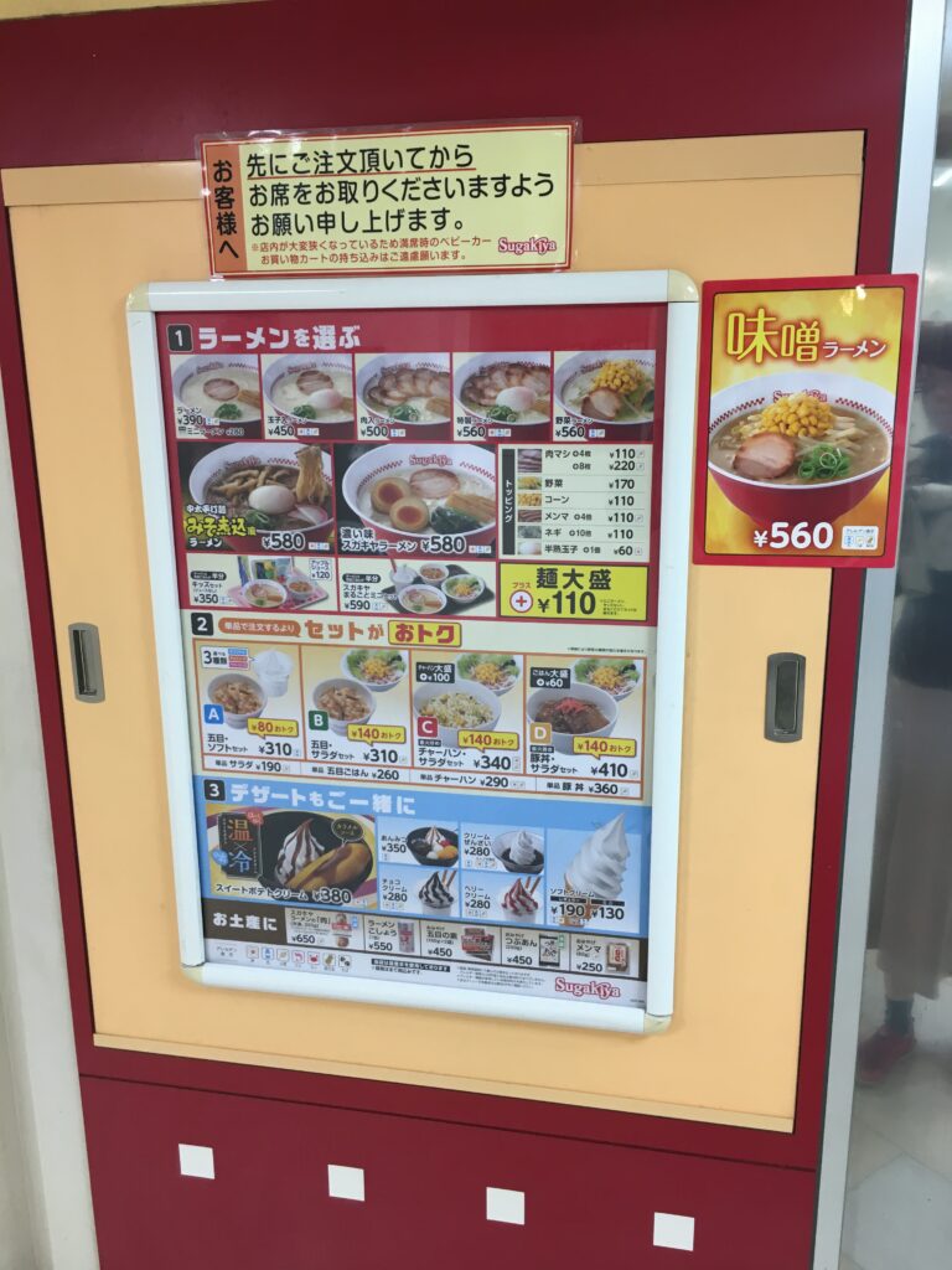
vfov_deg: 61.7
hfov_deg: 48.2
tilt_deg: -14.2
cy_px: 635
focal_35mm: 29
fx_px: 1063
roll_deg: +0.5
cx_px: 476
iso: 25
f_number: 2.2
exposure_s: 1/30
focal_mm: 4.15
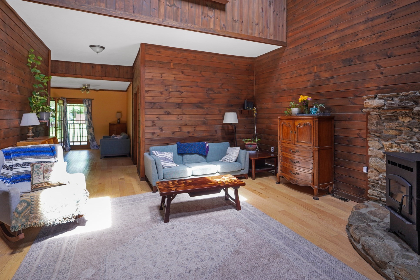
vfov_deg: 68.8
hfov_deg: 91.5
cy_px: 146
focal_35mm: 18
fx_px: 205
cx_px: 212
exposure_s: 1/80
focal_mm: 11
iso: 125
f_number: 1.8
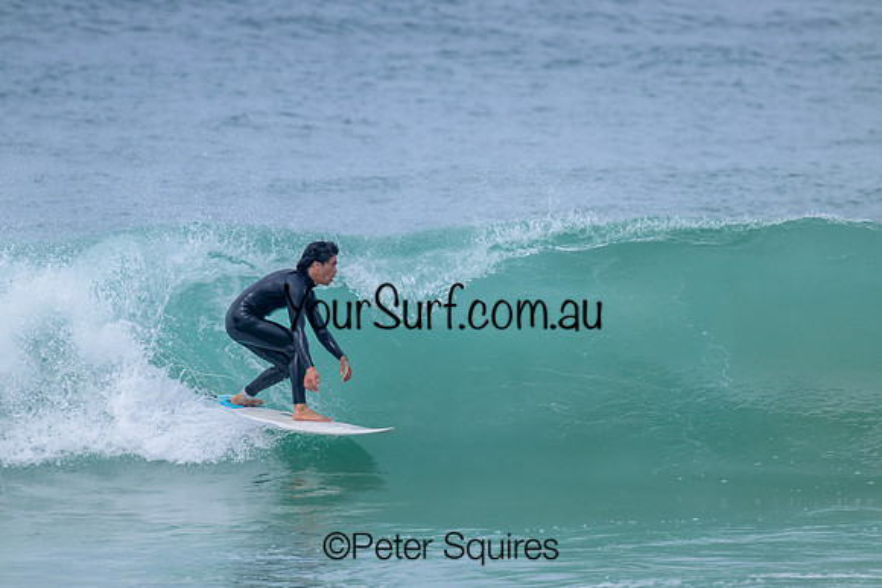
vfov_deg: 1.7
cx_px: 441
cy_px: 294
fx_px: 19604
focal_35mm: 800
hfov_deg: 2.6
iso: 1000
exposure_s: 1/2000
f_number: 11
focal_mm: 800
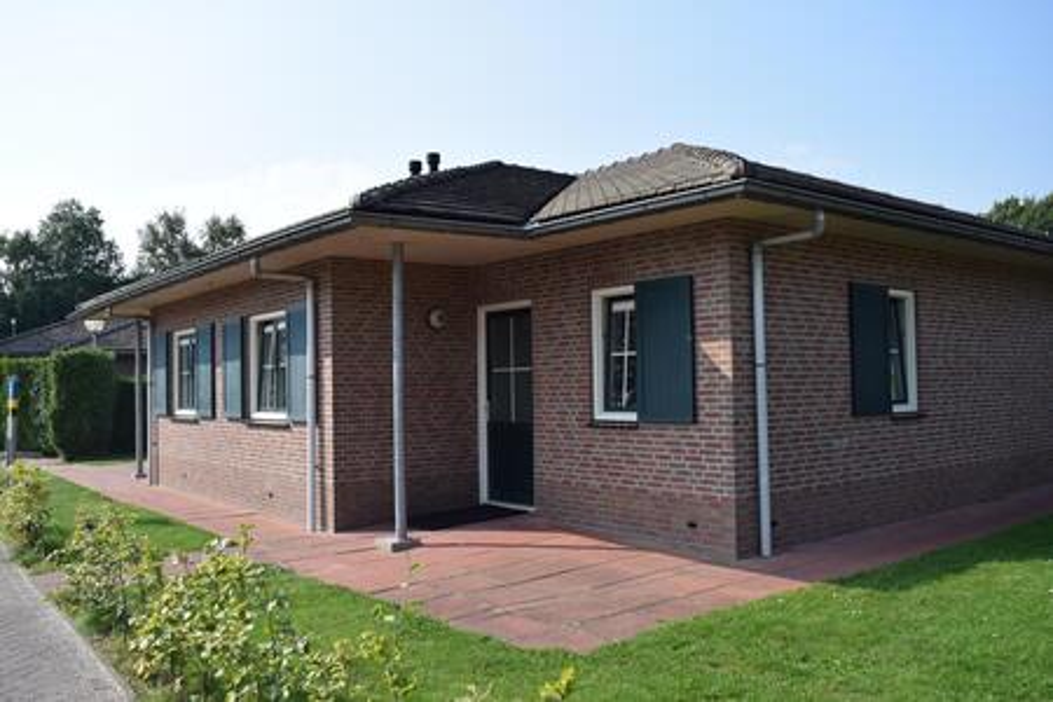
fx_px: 877
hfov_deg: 61.9
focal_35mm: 30
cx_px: 526
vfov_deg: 43.6
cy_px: 351
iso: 400
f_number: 5.6
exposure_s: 1/1600
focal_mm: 20
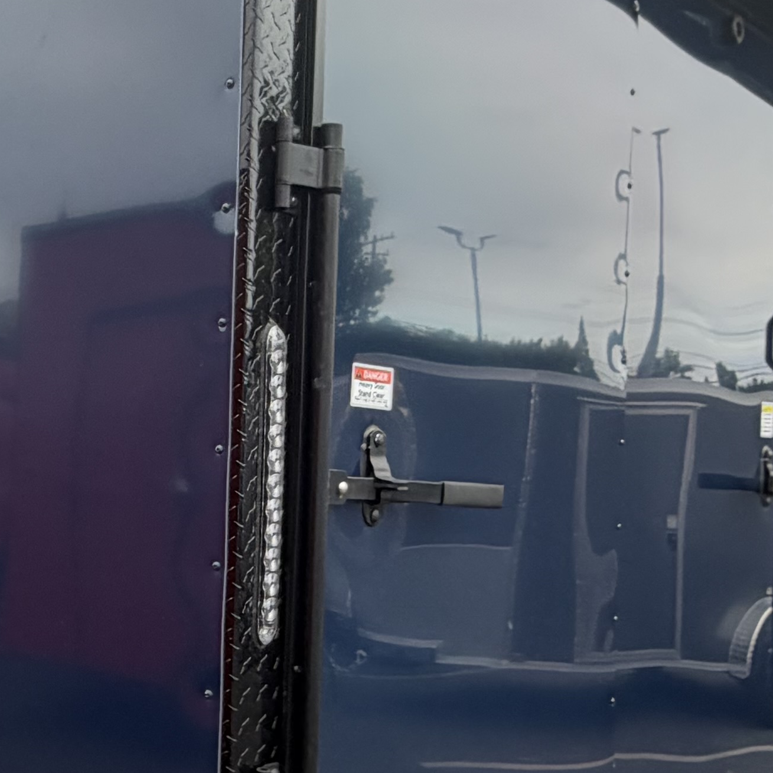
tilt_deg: +0.5
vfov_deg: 31.6
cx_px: 91
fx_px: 1364
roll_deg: -1.2
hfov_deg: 30.4
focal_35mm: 54
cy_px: 417
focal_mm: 2.22
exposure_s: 1/140
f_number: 2.2
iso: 64
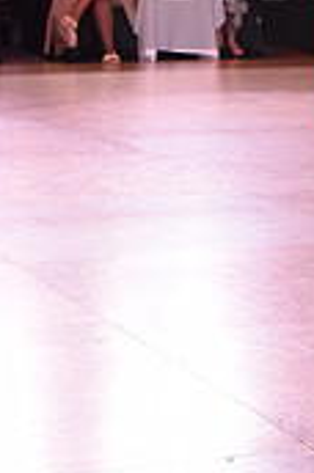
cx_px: 481
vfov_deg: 12.0
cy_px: -41
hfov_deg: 7.9
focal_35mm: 169
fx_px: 2220
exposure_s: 1/320
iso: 2500
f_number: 6.3
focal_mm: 50
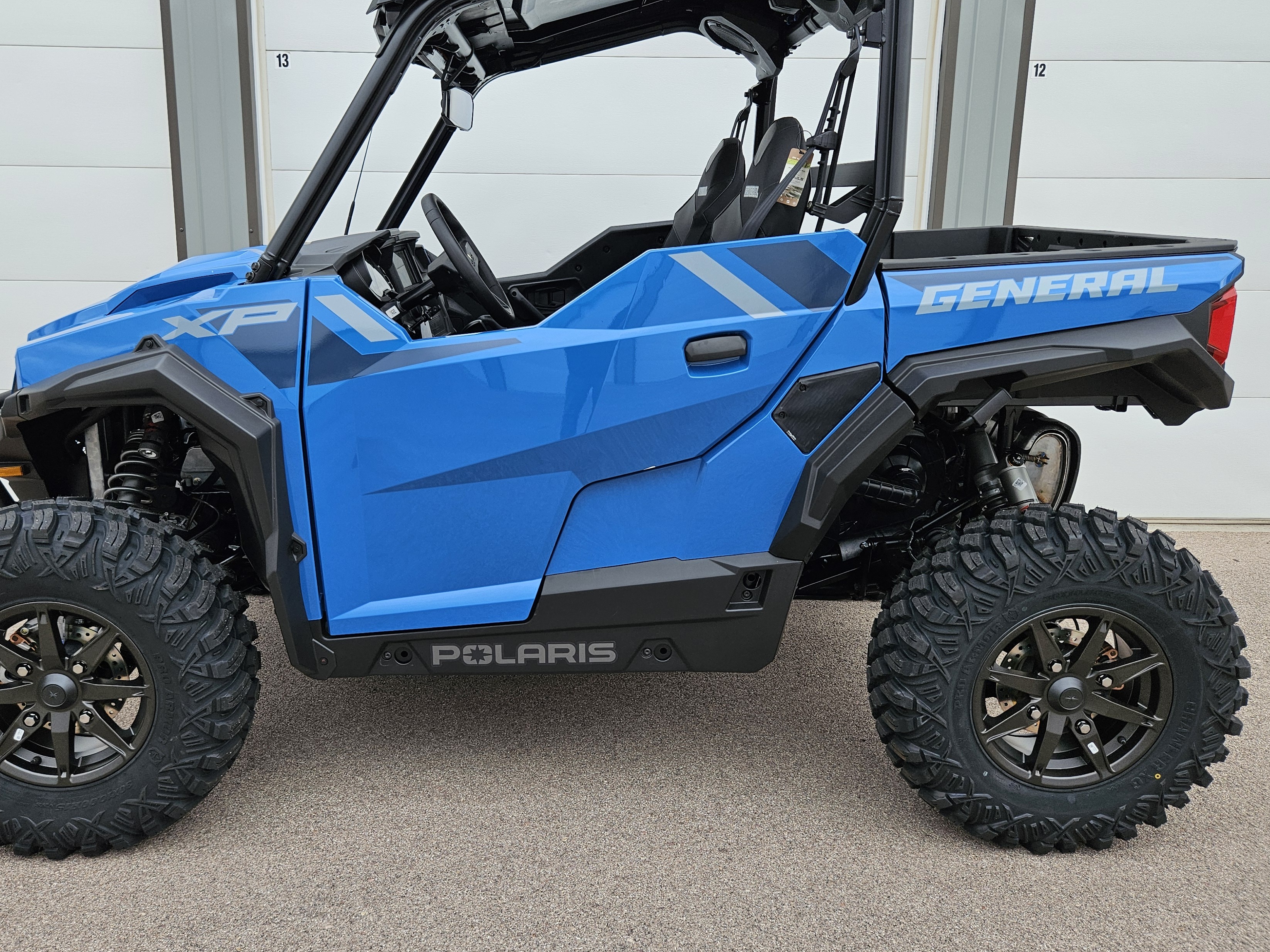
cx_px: 562
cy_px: 409
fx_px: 1027
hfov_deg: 63.3
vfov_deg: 49.6
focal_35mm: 28
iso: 50
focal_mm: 5.4
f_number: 1.8
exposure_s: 1/719
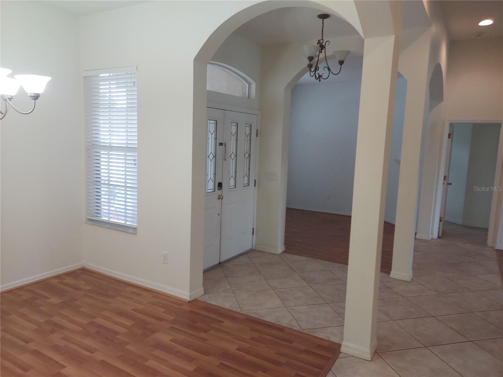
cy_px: 188
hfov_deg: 69.4
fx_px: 363
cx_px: 252
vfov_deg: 54.9
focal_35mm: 25
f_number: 2
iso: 200
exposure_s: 1/60
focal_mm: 4.6
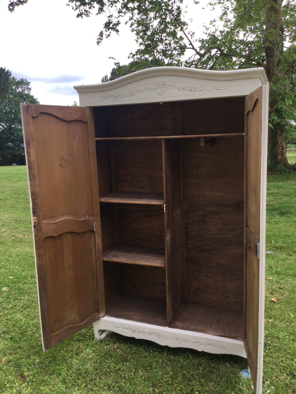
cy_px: 197
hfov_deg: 45.4
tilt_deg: -10.7
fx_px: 353
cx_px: 148
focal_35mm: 31
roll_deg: +1.7
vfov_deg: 58.4
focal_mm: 3.3
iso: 25
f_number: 2.4
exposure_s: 1/322
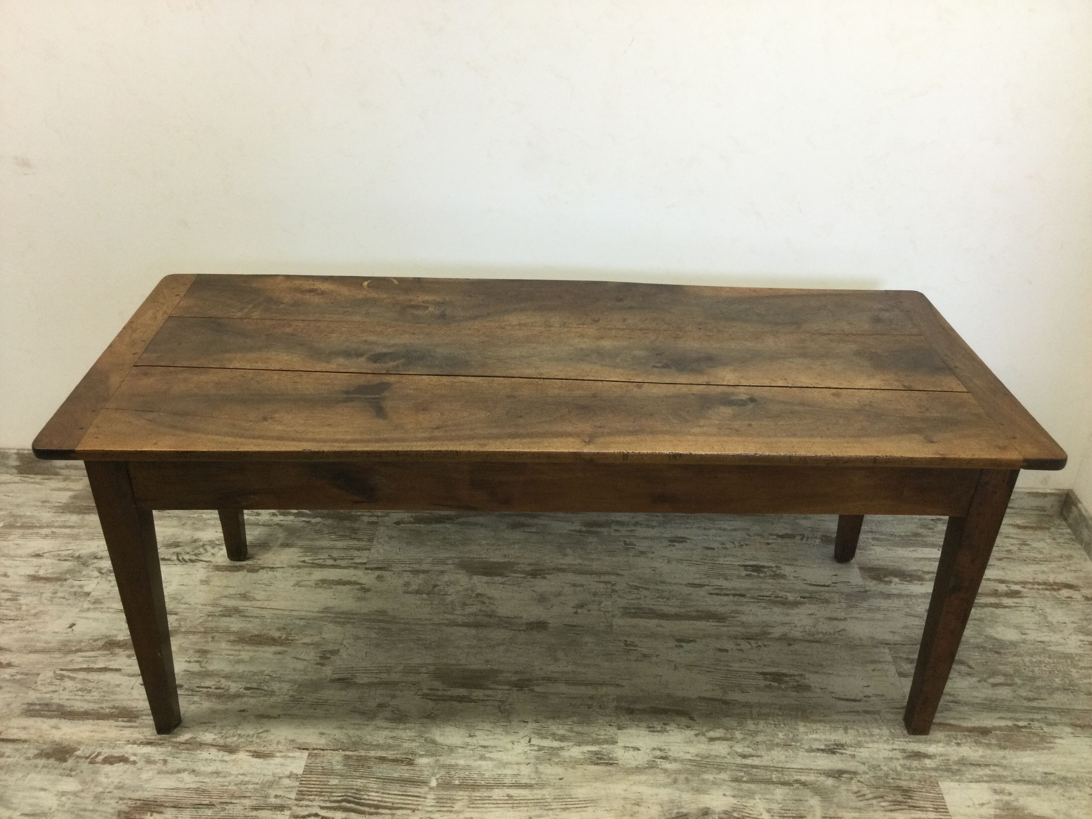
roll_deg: -0.9
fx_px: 978
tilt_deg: -32.0
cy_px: 410
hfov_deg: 58.4
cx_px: 546
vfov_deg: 45.4
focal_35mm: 31
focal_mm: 3.3
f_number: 2.4
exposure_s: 1/33
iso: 64
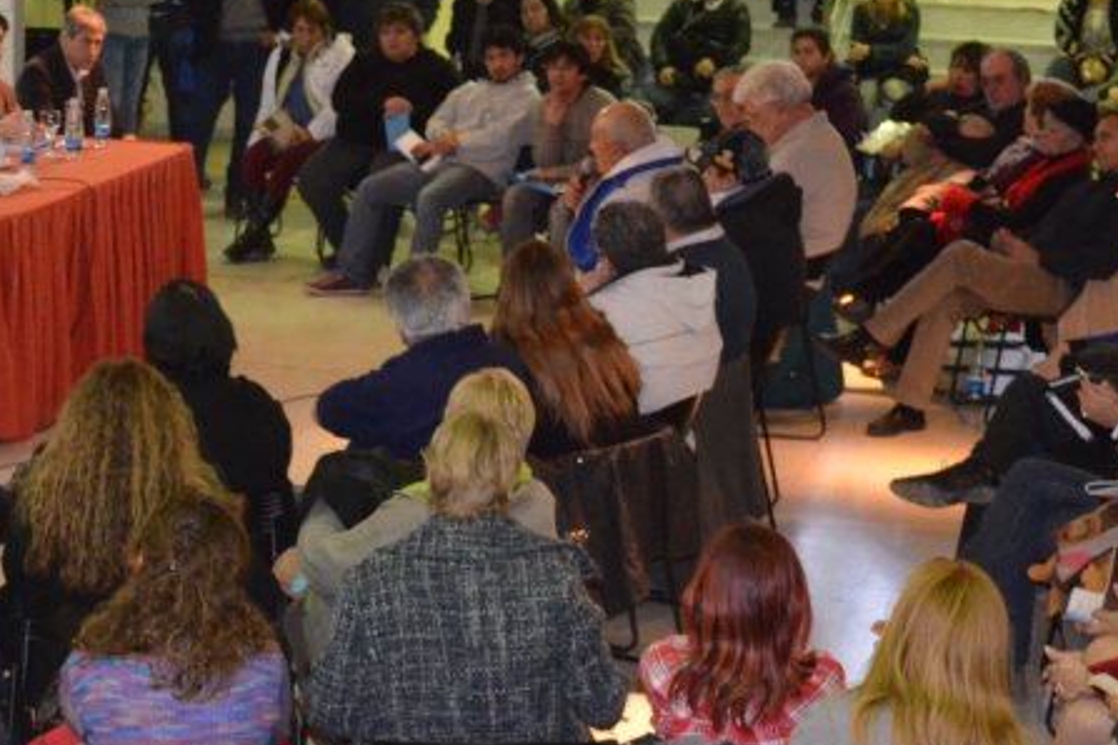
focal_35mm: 96
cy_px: 530
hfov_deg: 21.0
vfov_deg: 14.2
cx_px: 230
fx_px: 2981
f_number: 4.5
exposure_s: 1/60
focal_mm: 28
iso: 3200
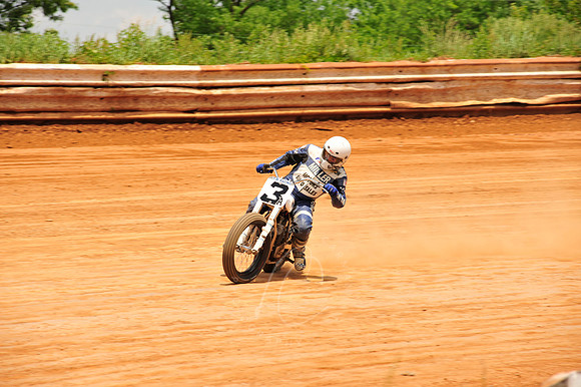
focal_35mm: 200
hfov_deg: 10.3
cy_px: 194
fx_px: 3226
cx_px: 290
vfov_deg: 6.9
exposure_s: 1/400
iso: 200
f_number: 9
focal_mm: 200
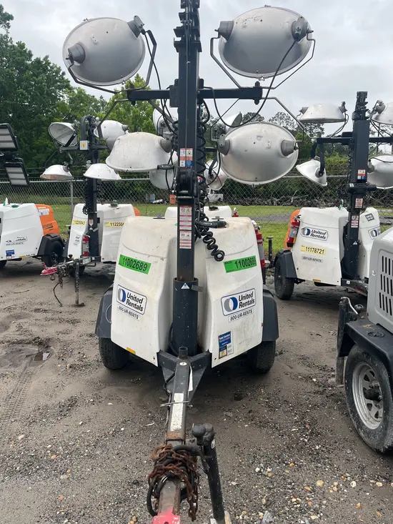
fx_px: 393
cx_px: 196
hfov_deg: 53.1
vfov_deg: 67.3
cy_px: 262
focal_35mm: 26
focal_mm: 5.1
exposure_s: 1/352
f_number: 1.6
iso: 50
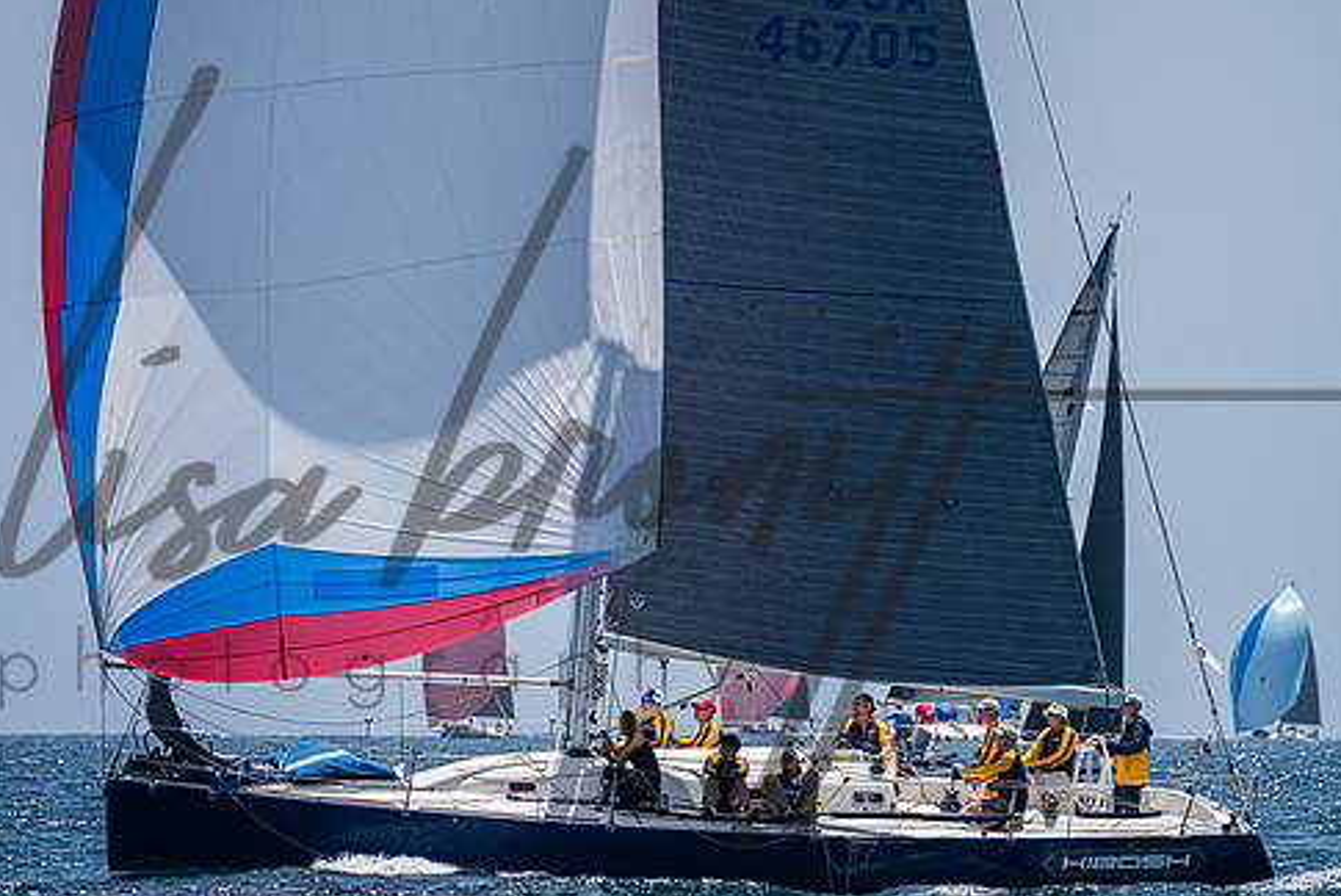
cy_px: 425
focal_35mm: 565
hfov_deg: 3.6
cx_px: 729
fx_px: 21058
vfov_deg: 2.4
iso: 400
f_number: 8
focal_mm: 400
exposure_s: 1/2000
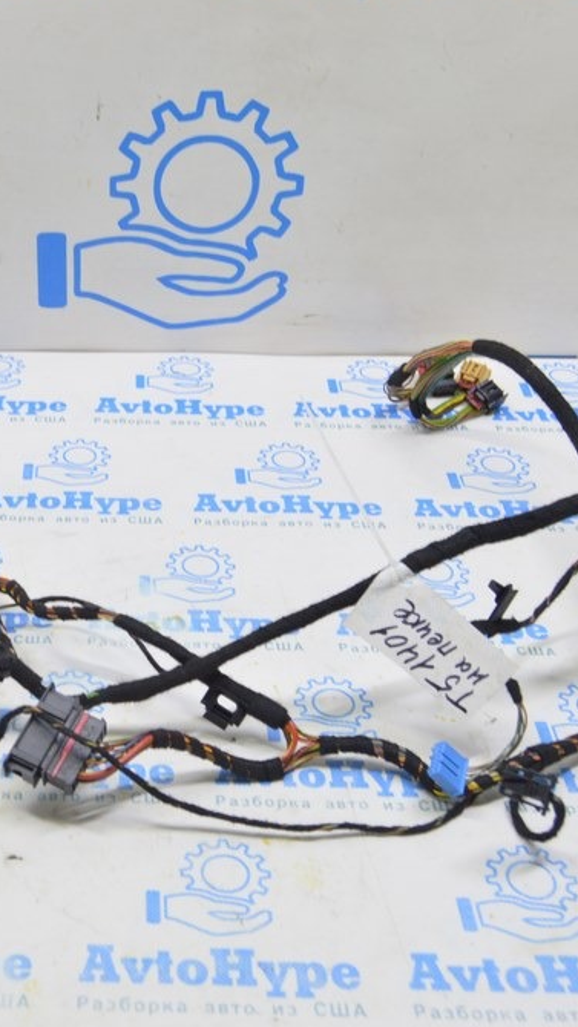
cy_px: 508
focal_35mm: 48
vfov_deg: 42.9
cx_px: 63
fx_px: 1308
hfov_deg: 24.3
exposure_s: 1/20
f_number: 5.6
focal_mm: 20
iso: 400
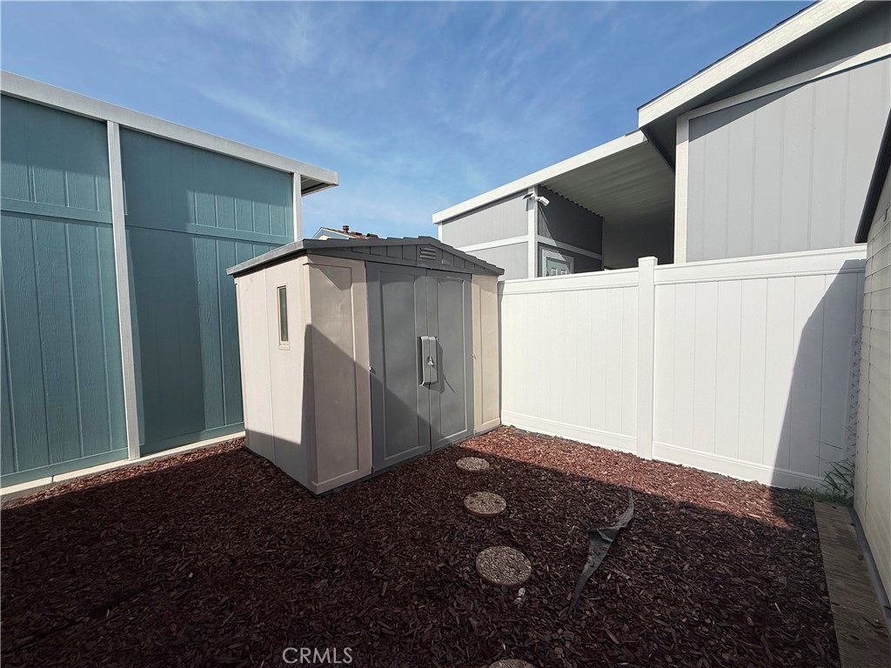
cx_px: 446
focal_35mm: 14
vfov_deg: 85.7
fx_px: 360
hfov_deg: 102.1
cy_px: 334
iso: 50
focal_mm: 2.22
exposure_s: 1/6173
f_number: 2.2
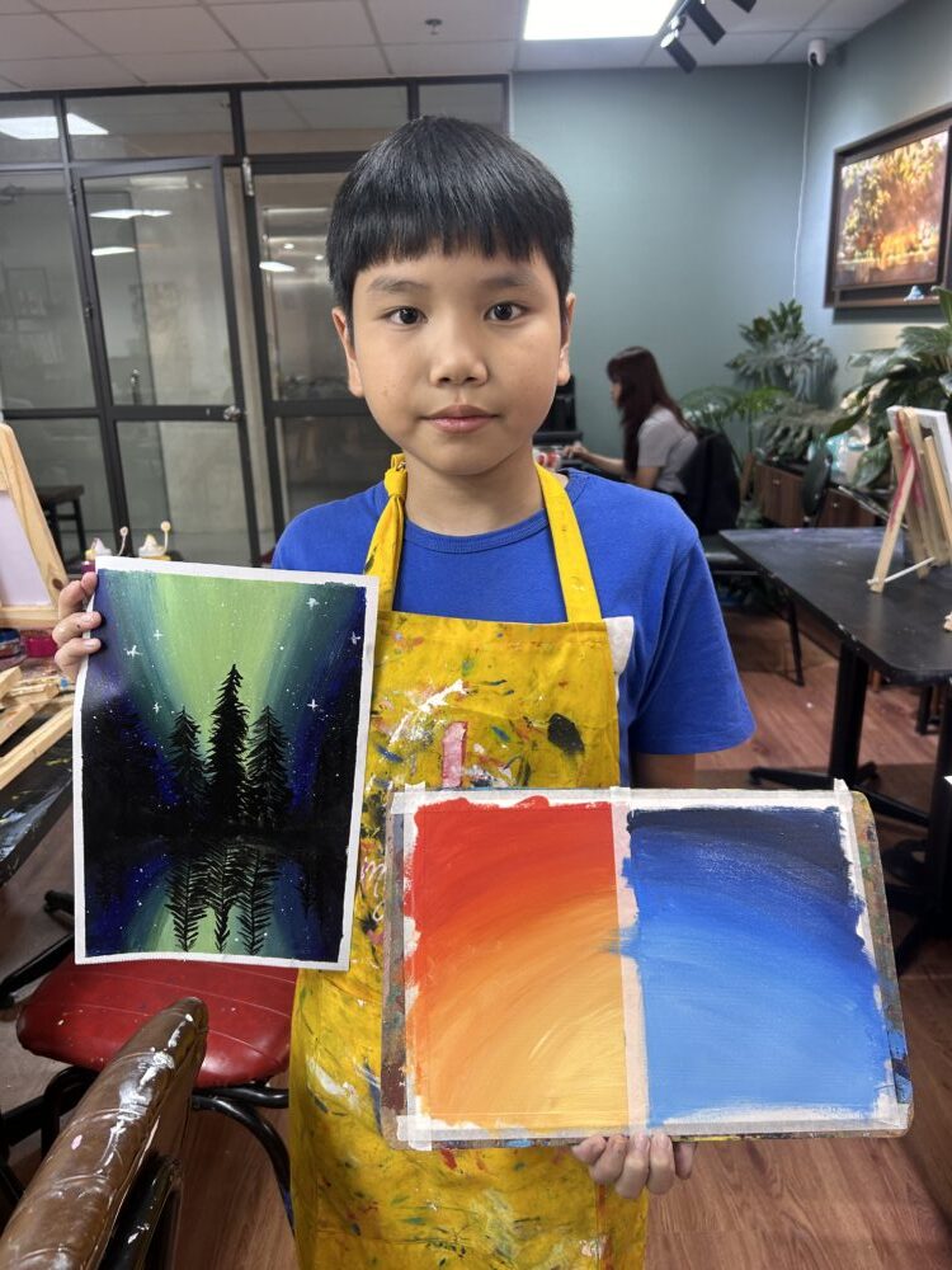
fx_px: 953
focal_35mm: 26
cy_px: 635
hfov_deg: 53.1
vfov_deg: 67.3
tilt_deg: -17.6
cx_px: 476
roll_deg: -0.8
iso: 100
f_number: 1.5
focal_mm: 5.7
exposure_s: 1/100
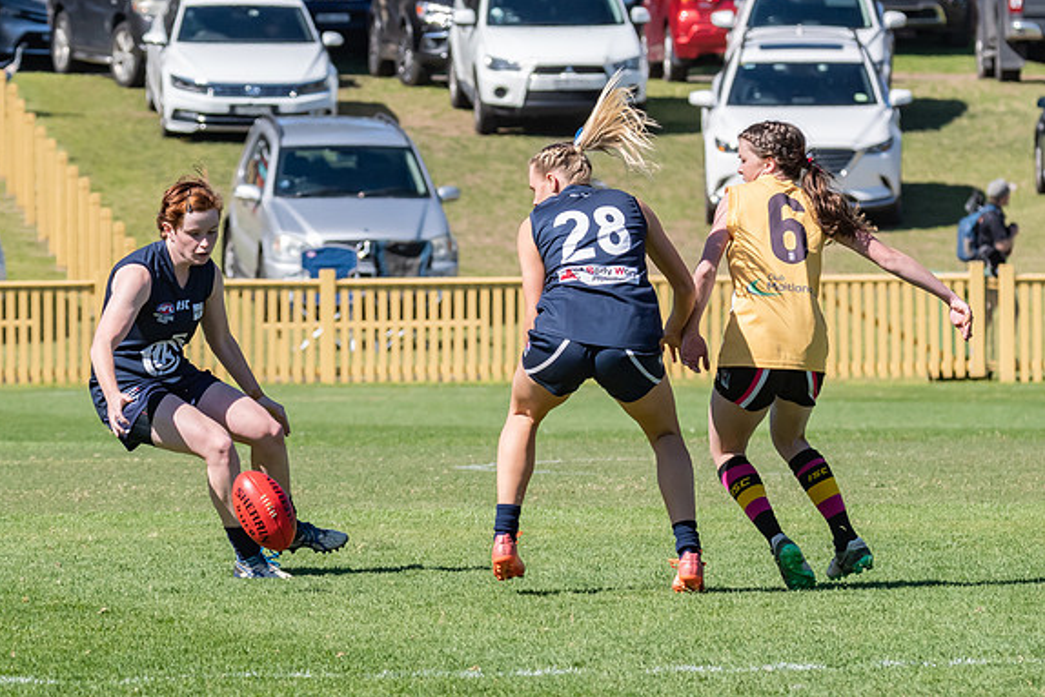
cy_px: 267
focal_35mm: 544
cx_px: 638
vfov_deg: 2.5
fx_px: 15794
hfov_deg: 3.8
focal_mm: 240
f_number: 10
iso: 800
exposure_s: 1/1600
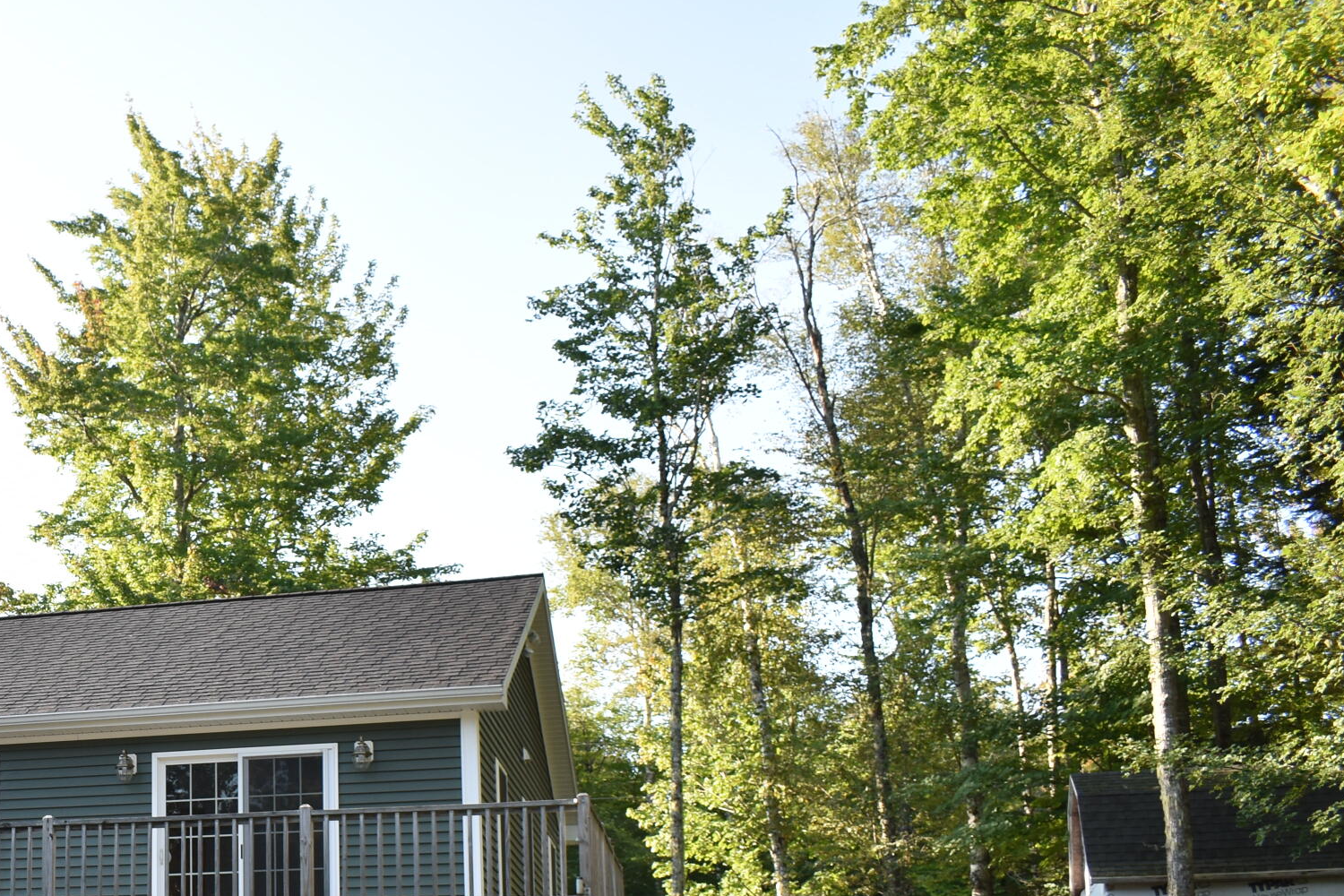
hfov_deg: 34.0
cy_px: 778
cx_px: 34
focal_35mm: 54
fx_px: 2016
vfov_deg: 24.5
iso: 160
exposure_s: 1/200
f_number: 5
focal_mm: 18
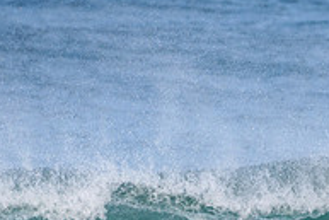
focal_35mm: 2252
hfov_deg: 0.9
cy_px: 310
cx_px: 312
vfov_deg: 0.6
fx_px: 20596
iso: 500
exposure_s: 1/2000
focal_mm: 500
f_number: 5.6
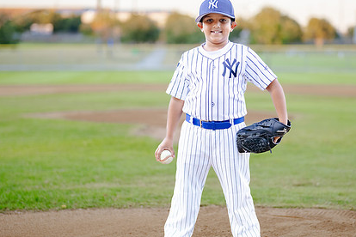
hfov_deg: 20.8
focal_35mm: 98
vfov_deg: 14.0
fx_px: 969
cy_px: 100
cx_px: 207
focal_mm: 50
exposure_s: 1/1000
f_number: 1.2
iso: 250
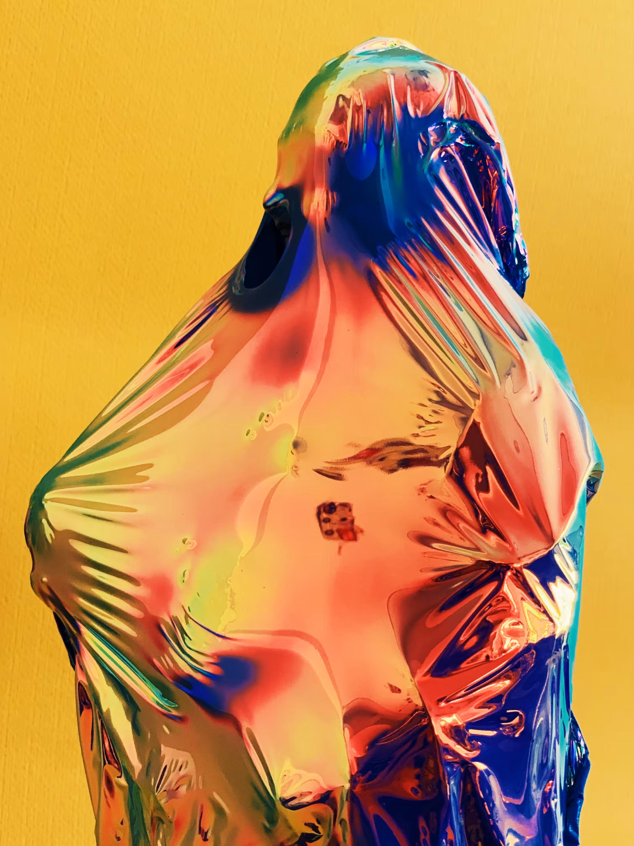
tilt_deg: +3.6
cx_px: 317
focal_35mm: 52
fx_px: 1270
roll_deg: -0.4
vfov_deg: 36.8
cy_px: 423
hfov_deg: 28.0
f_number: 2.4
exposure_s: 1/122
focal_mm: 6
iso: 100
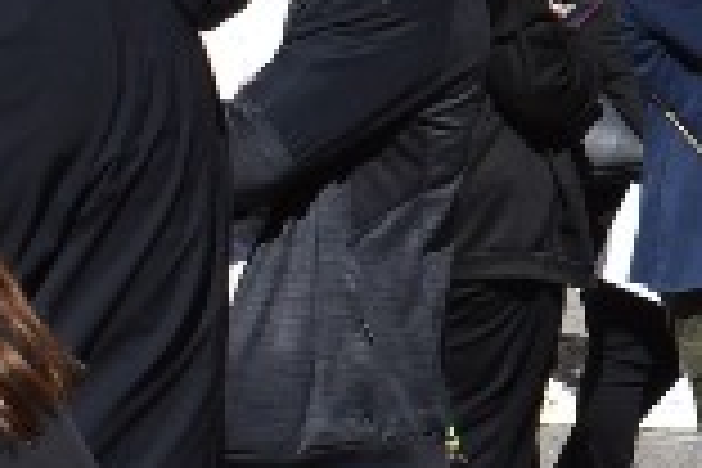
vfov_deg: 5.2
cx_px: 1606
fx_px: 5164
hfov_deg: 7.3
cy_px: 169
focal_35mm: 265
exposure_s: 1/320
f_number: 9
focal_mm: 23
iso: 100
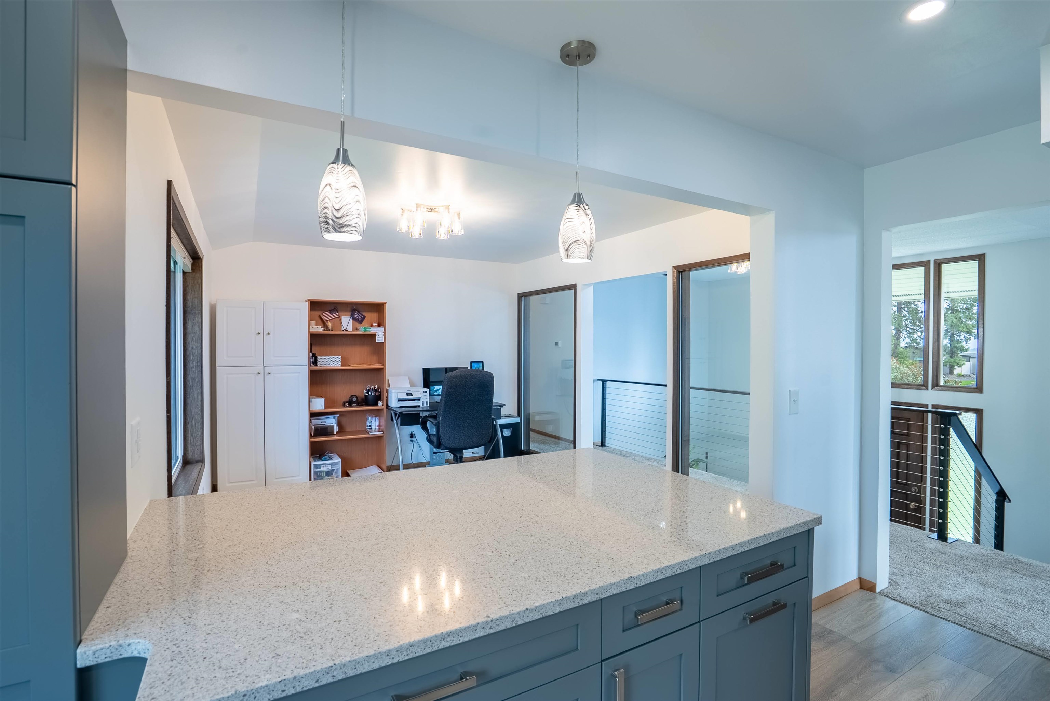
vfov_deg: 73.8
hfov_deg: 96.7
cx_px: 525
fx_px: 467
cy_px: 350
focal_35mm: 16
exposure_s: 1/500
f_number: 8
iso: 400
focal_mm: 16
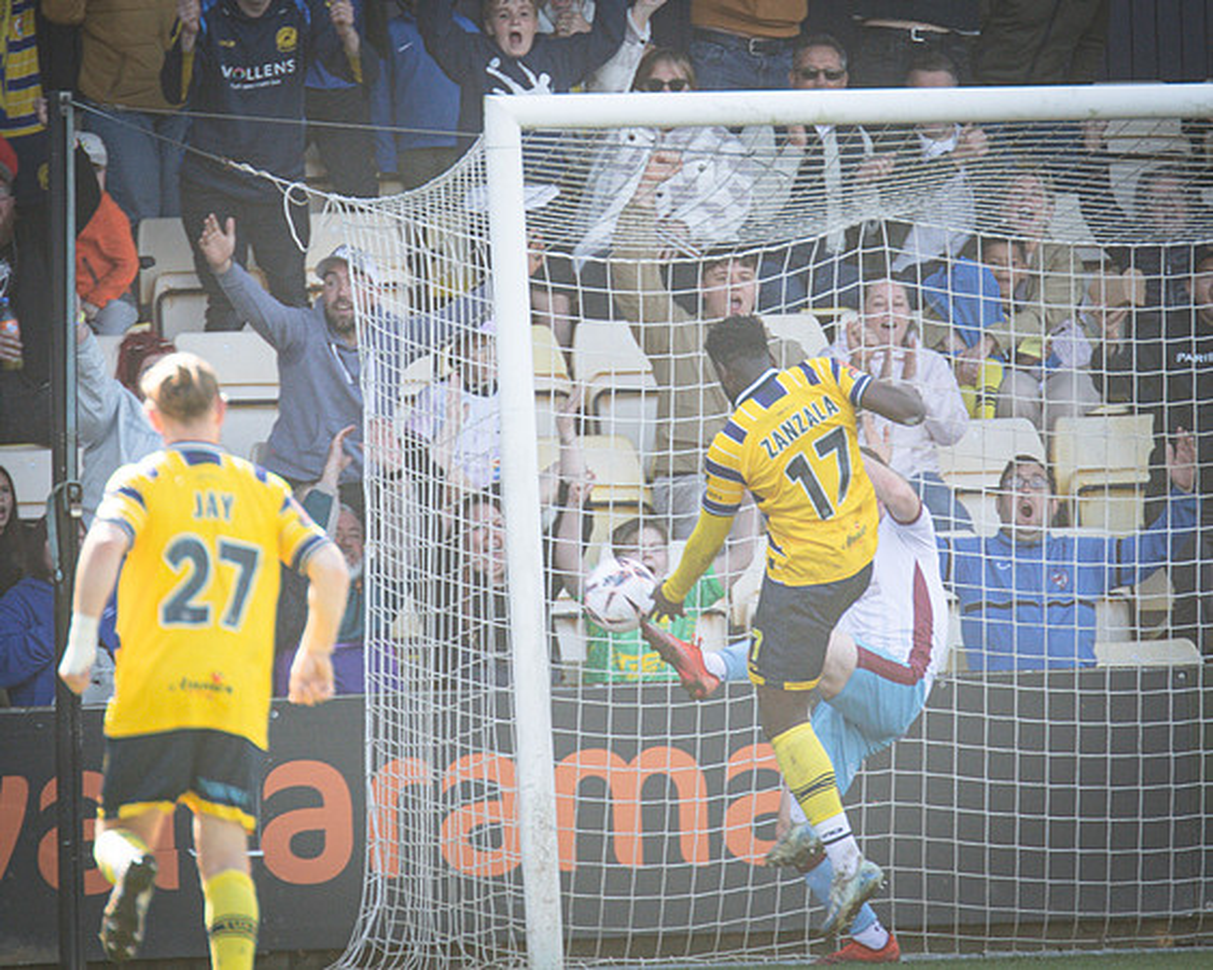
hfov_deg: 2.3
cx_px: 670
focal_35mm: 858
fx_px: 30786
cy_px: 384
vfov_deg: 1.8
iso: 800
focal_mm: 420
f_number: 4
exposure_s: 1/1000
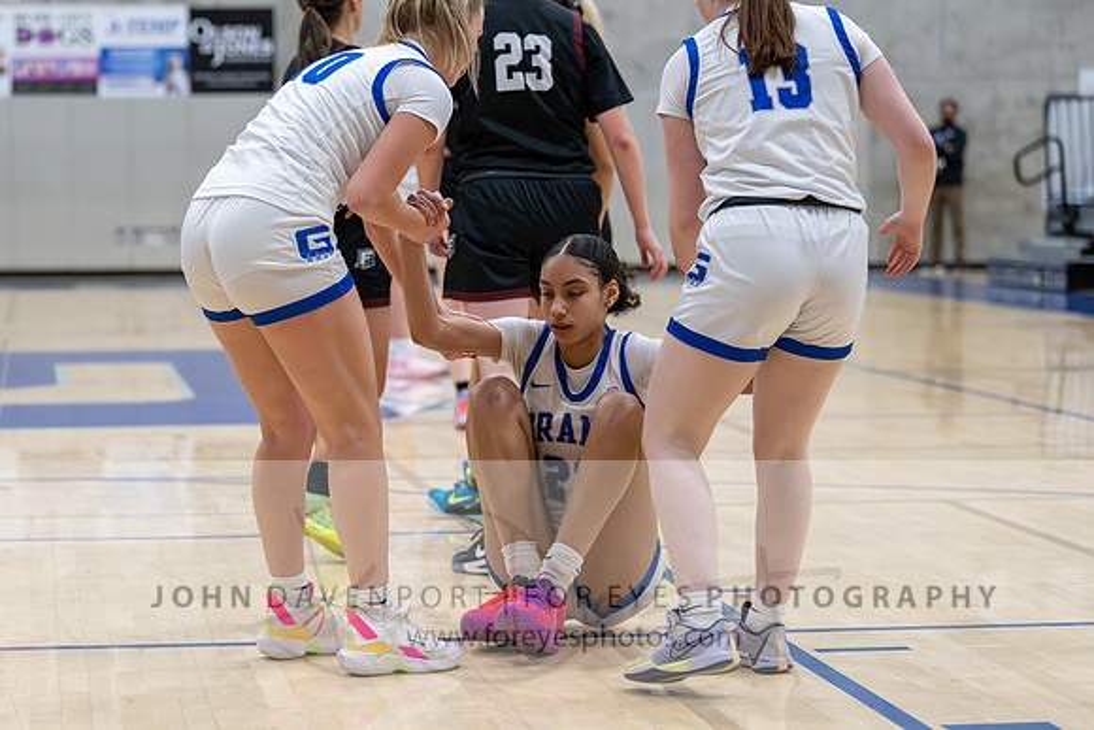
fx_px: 3116
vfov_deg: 13.4
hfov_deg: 19.9
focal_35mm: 103
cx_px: 442
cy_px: 423
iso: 8000
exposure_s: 1/1000
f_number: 2.8
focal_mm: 85
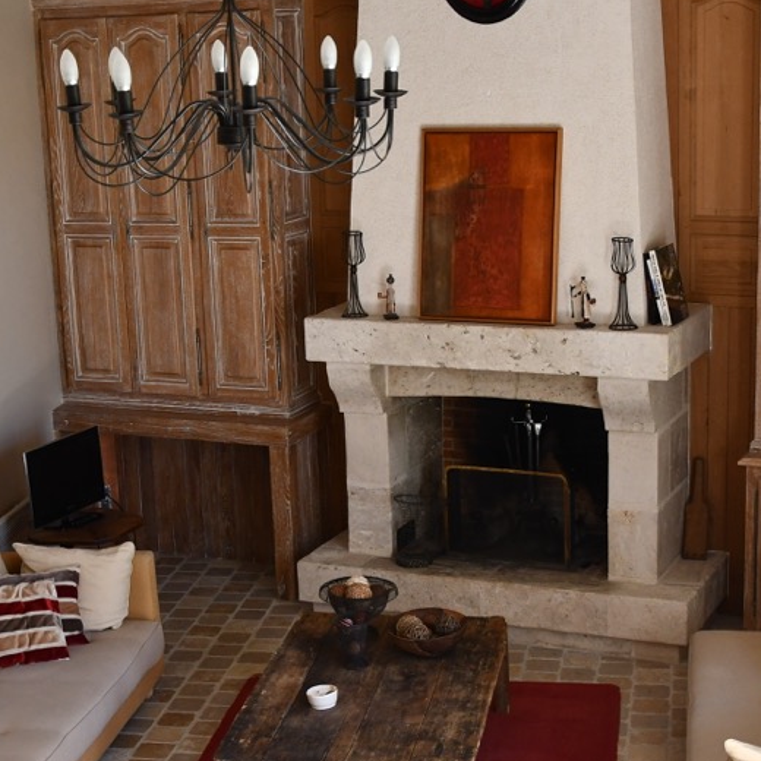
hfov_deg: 25.0
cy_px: 432
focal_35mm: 69
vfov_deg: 25.0
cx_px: 328
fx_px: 1716
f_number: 3.8
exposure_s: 1/250
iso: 800
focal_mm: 22
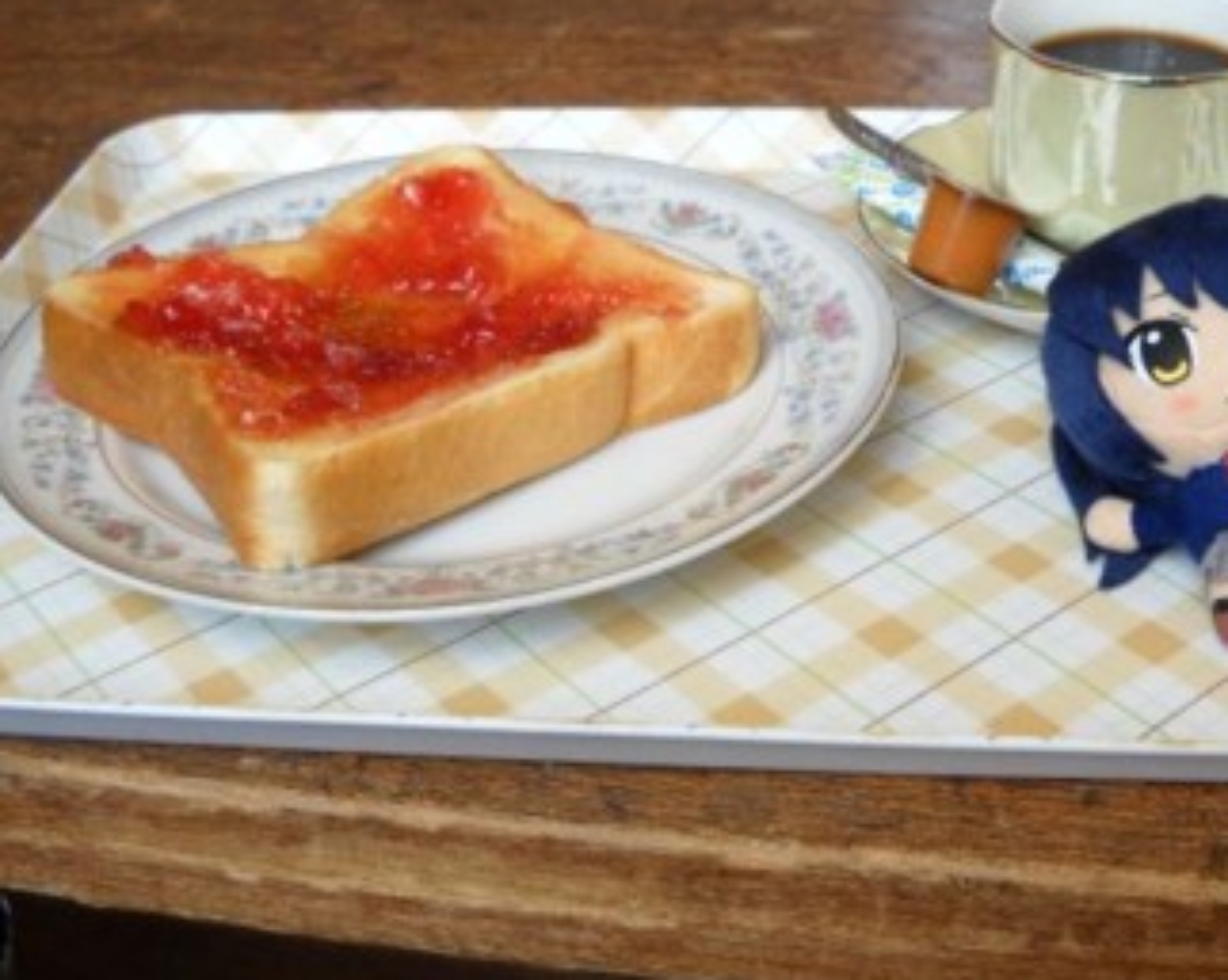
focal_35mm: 56
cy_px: 416
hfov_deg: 33.5
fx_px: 2033
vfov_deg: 27.1
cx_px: 732
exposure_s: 1/60
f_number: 3.1
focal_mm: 6.72
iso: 84
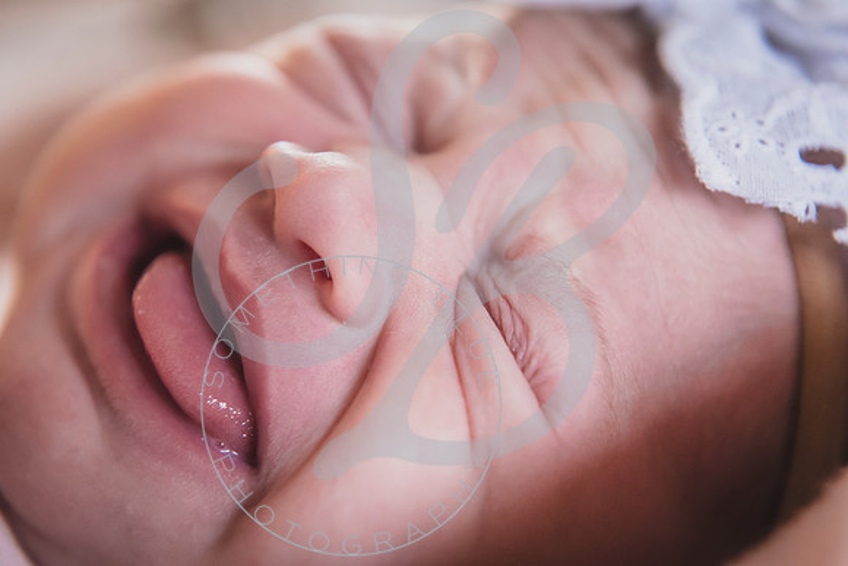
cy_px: 283
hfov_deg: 34.5
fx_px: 1366
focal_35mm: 58
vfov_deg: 23.4
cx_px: 424
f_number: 4.5
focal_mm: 58
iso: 2500
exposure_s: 1/250
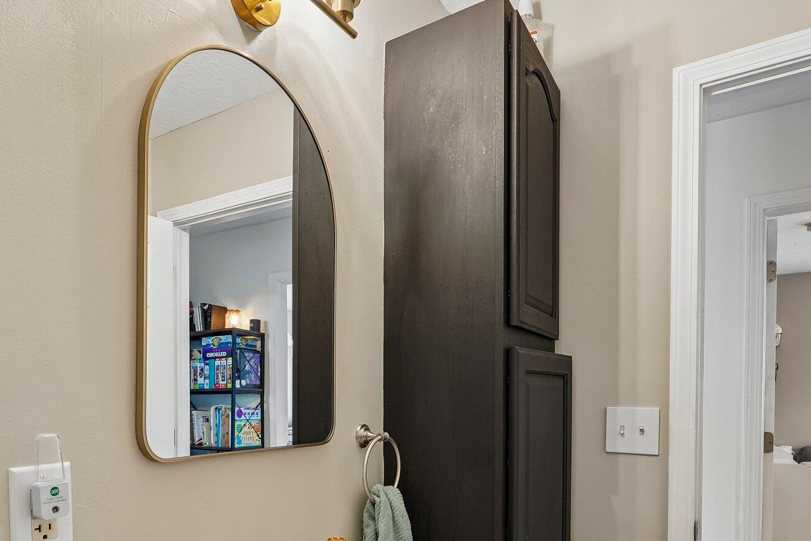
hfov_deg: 70.7
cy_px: 408
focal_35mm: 25
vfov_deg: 49.2
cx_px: 319
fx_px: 563
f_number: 8
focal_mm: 16
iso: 400
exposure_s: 1/8
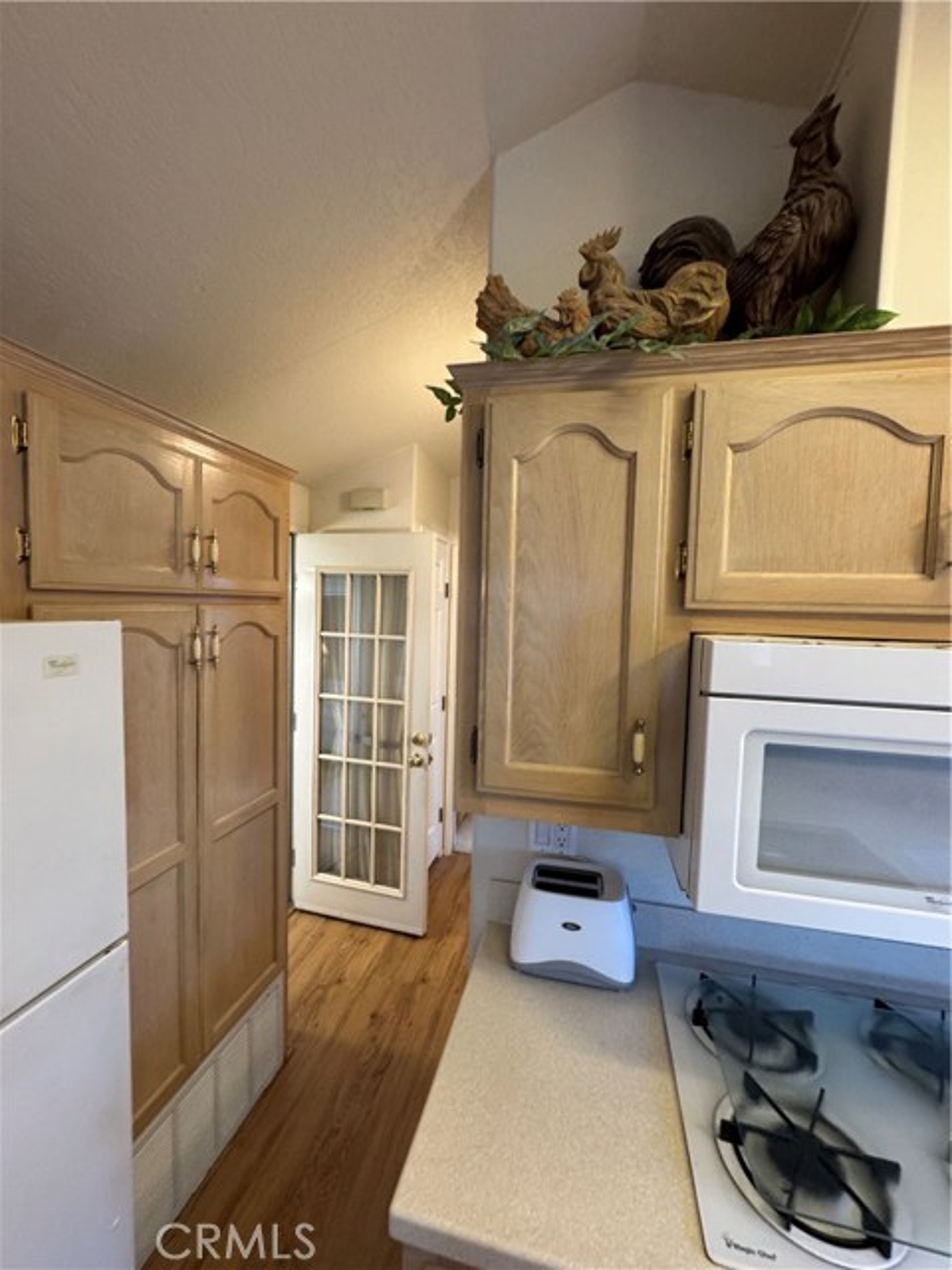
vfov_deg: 102.1
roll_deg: -1.0
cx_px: 476
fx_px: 513
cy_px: 635
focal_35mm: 14
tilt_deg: -4.1
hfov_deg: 85.7
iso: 250
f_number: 2.2
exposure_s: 1/60
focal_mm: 2.22
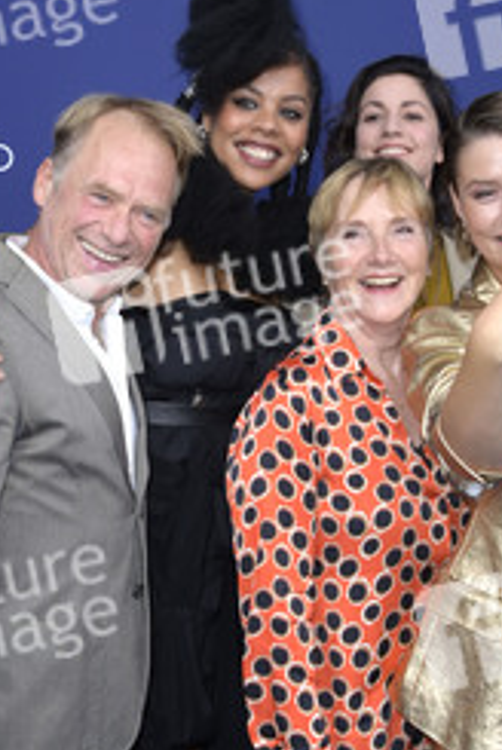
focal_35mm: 57
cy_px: 465
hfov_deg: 23.8
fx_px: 1189
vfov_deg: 34.8
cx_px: 294
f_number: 6.3
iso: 640
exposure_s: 1/250
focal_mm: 35
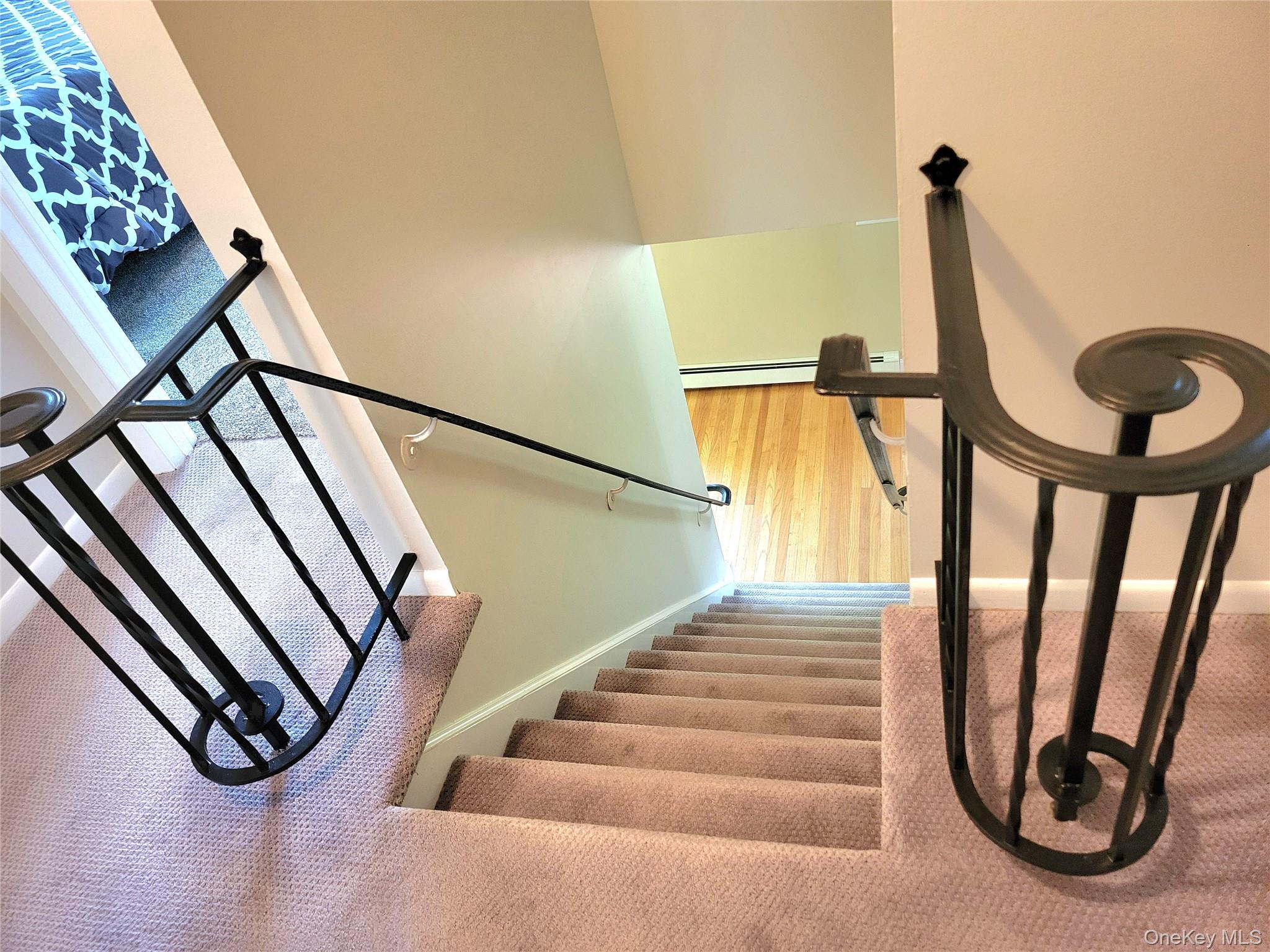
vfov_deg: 53.1
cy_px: 476
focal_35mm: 26
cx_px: 635
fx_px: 954
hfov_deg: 67.3
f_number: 1.8
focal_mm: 5.4
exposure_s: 1/40
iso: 500
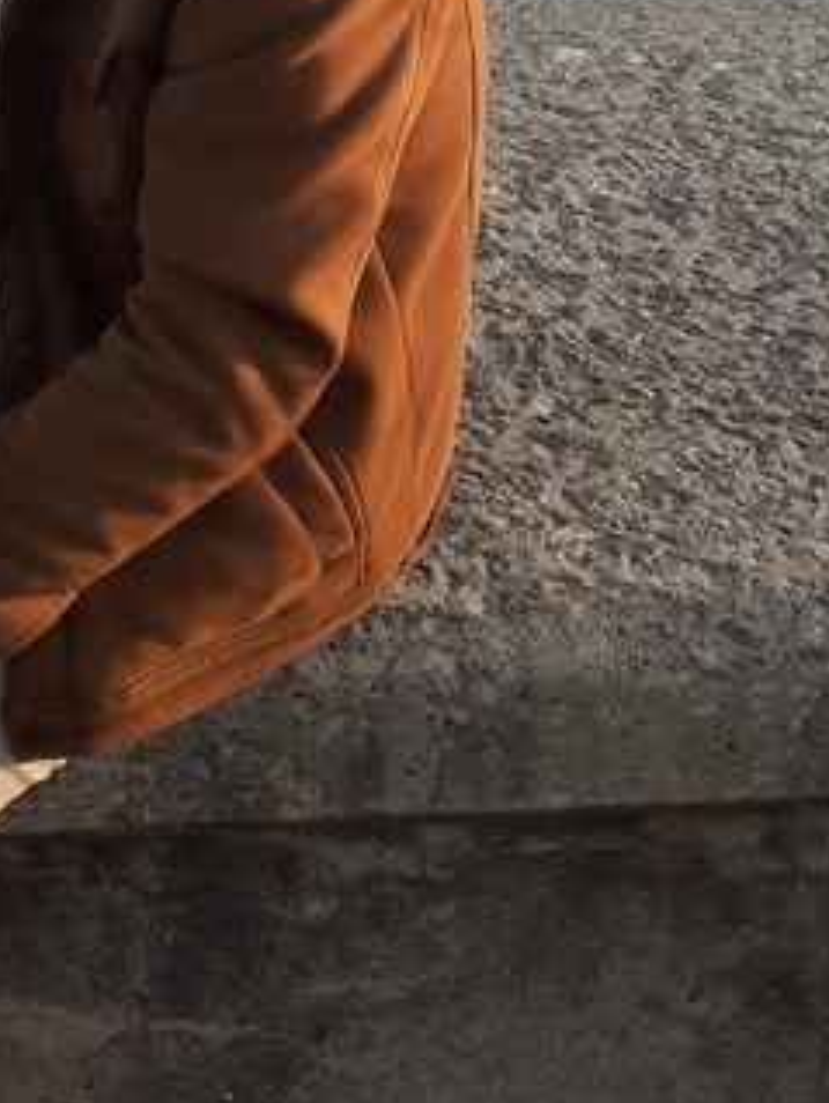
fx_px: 2487
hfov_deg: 18.2
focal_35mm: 78
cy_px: -288
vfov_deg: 22.6
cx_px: -97
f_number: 1.9
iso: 40
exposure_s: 1/633
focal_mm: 3.6
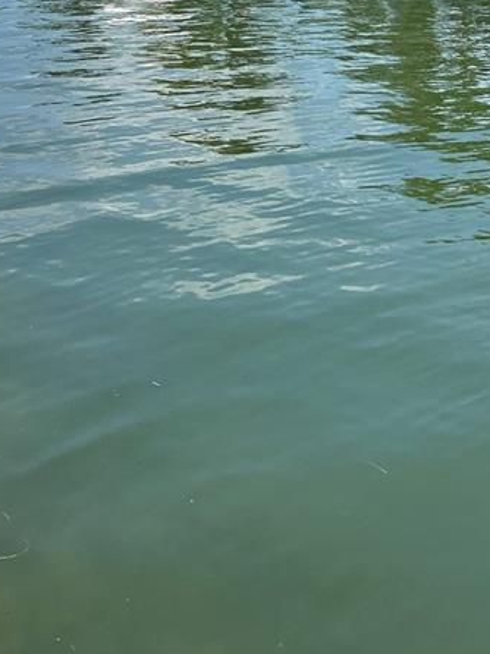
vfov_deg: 26.7
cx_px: 54
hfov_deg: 20.6
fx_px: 1322
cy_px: 47
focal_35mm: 70
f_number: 1.5
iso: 50
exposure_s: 1/4115
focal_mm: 5.7
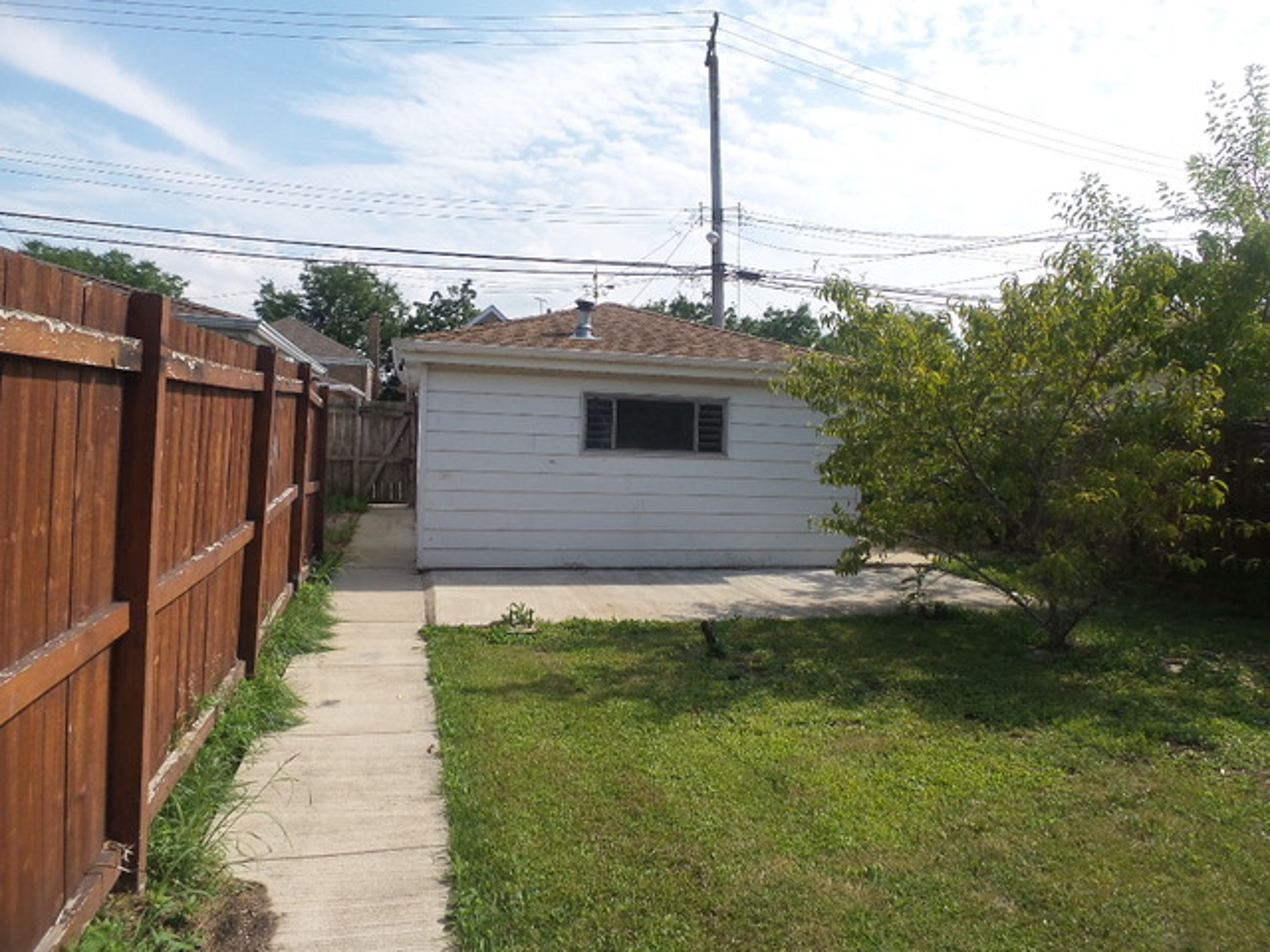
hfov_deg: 73.9
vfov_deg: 58.9
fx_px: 844
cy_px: 476
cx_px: 635
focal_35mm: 23
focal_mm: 4.1
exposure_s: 1/1000
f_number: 3.5
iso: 100
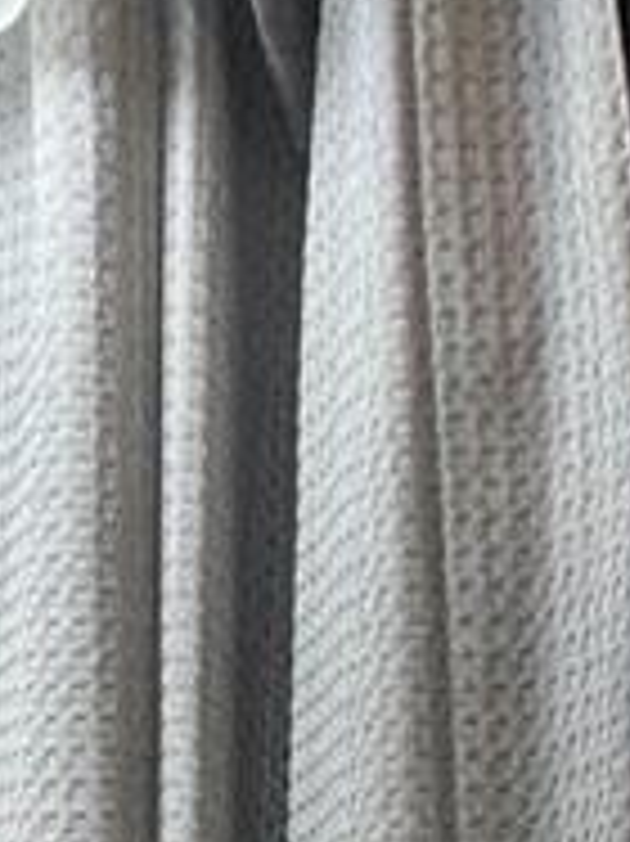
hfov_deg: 8.9
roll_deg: -0.4
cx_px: 274
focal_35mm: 167
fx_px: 4057
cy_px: 1657
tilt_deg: -2.2
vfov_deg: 10.9
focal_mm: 4.2
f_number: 1.6
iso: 32
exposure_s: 1/120
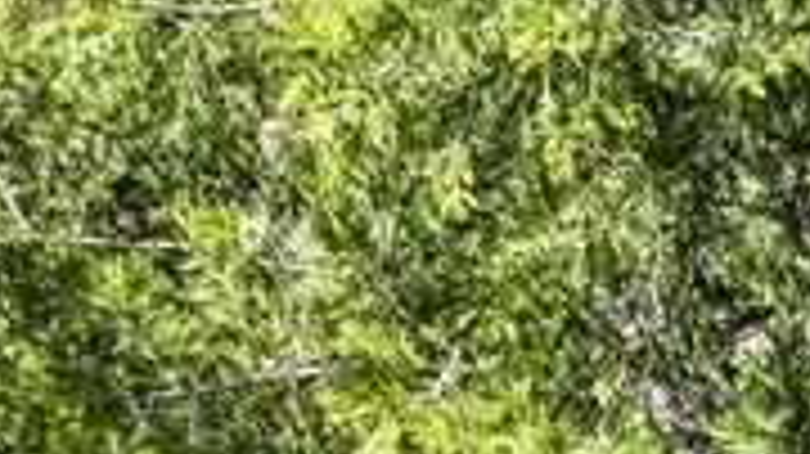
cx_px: 1341
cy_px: 1393
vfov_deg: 7.2
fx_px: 3198
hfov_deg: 13.3
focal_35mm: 149
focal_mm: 12.3
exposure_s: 1/30
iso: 100
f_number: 2.8
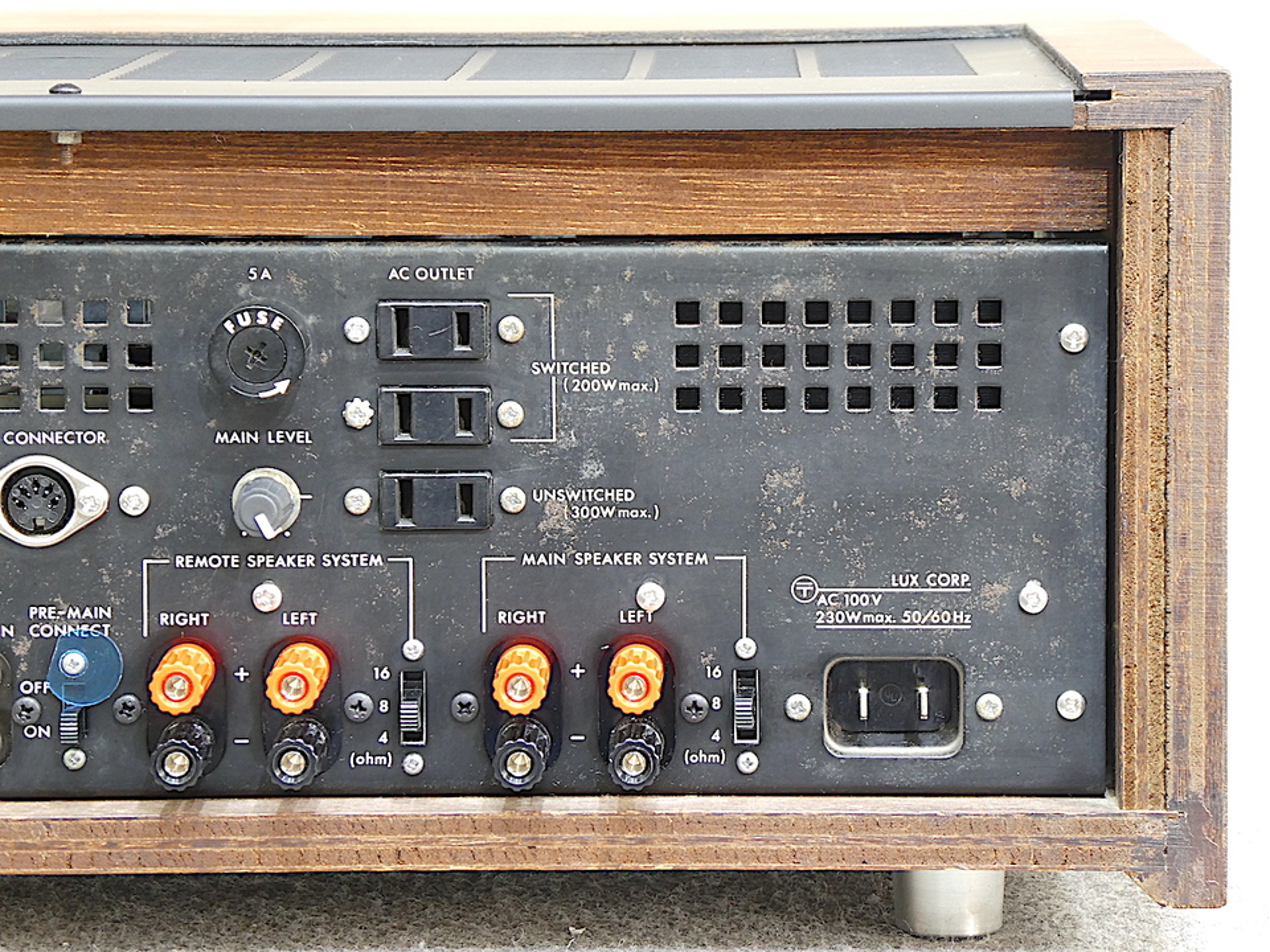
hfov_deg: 13.8
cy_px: 476
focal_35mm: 143
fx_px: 5246
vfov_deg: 10.4
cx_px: 635
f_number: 5.4
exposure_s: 1/2
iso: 200
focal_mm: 25.6
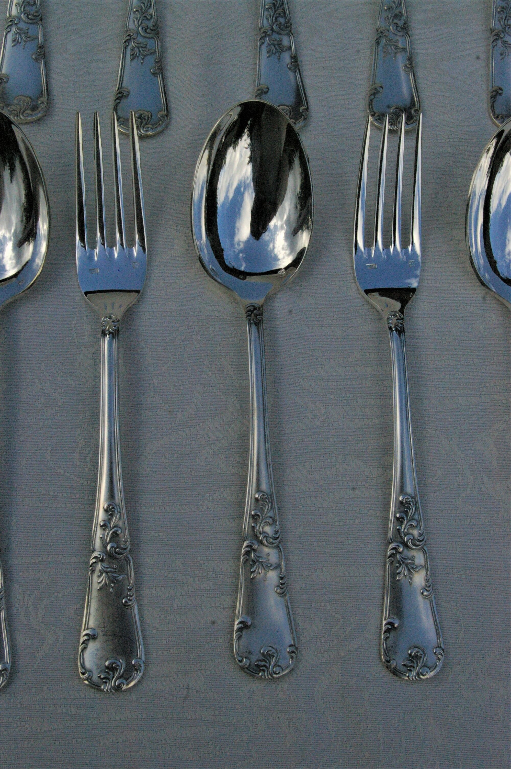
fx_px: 832
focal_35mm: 39
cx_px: 256
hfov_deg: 34.1
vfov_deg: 49.6
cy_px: 384
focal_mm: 26
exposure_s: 1/1000
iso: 1600
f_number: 13
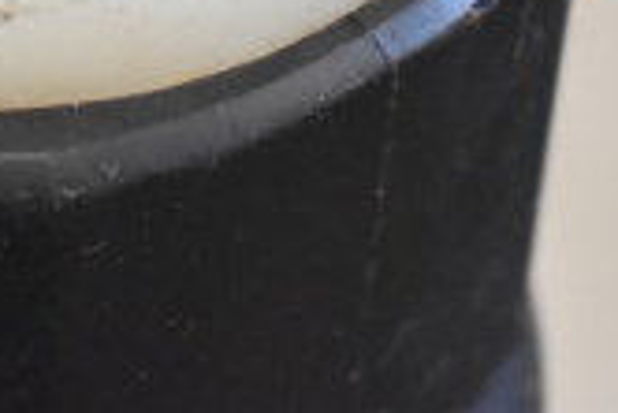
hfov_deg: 6.7
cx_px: -141
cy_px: -340
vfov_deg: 4.5
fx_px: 5220
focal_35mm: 304
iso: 6400
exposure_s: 1/250
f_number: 8
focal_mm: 55
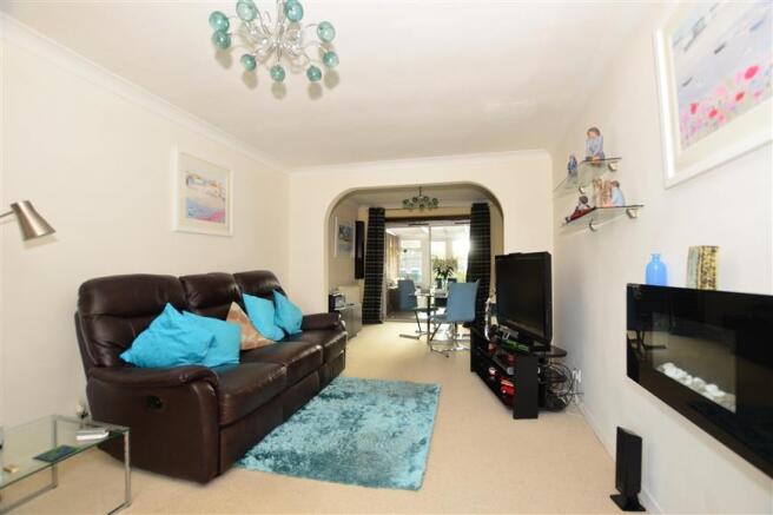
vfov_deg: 77.3
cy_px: 258
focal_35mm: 15
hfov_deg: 100.4
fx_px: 322
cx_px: 386
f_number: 5
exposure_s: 1/20
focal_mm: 10
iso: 200
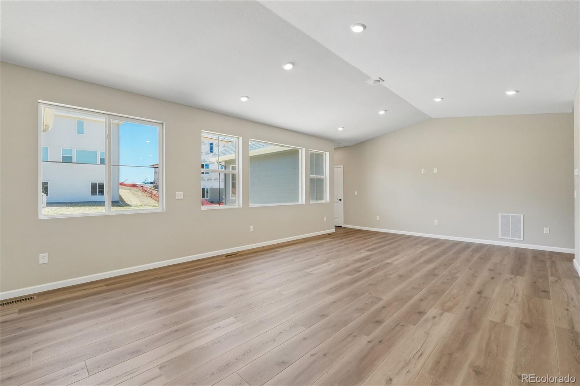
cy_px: 193
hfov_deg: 100.4
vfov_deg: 77.3
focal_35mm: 15
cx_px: 290
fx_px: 242
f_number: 8
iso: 800
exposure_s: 1/30
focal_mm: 10
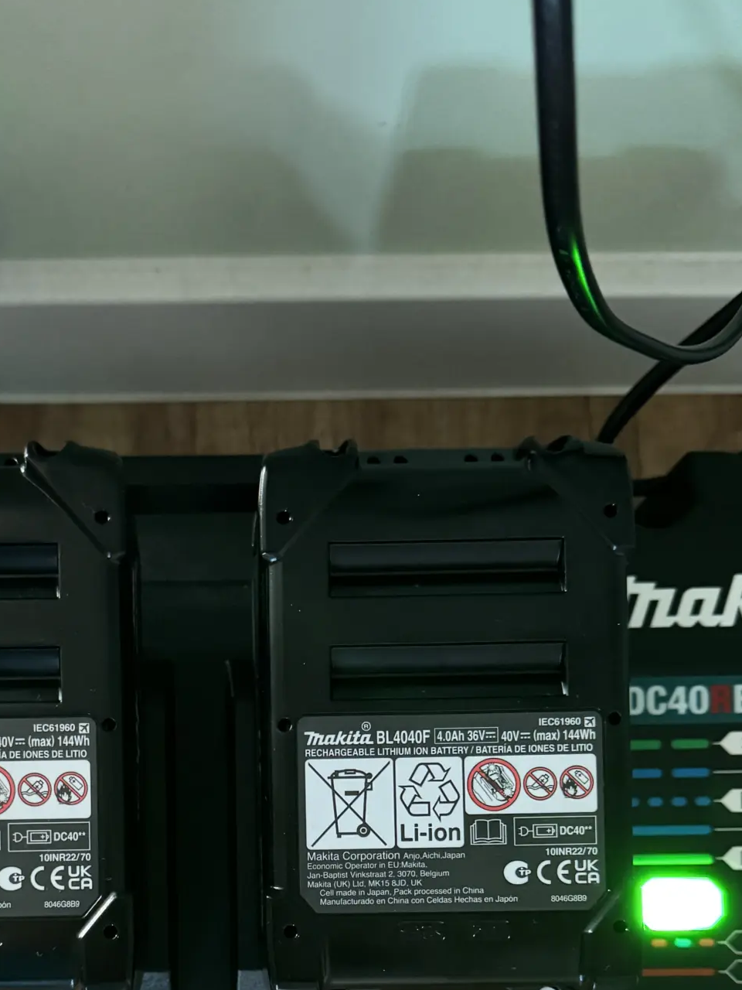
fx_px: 1372
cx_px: 239
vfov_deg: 37.5
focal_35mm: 48
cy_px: 860
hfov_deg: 30.0
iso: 1000
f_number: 1.78
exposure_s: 1/32
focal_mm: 6.76
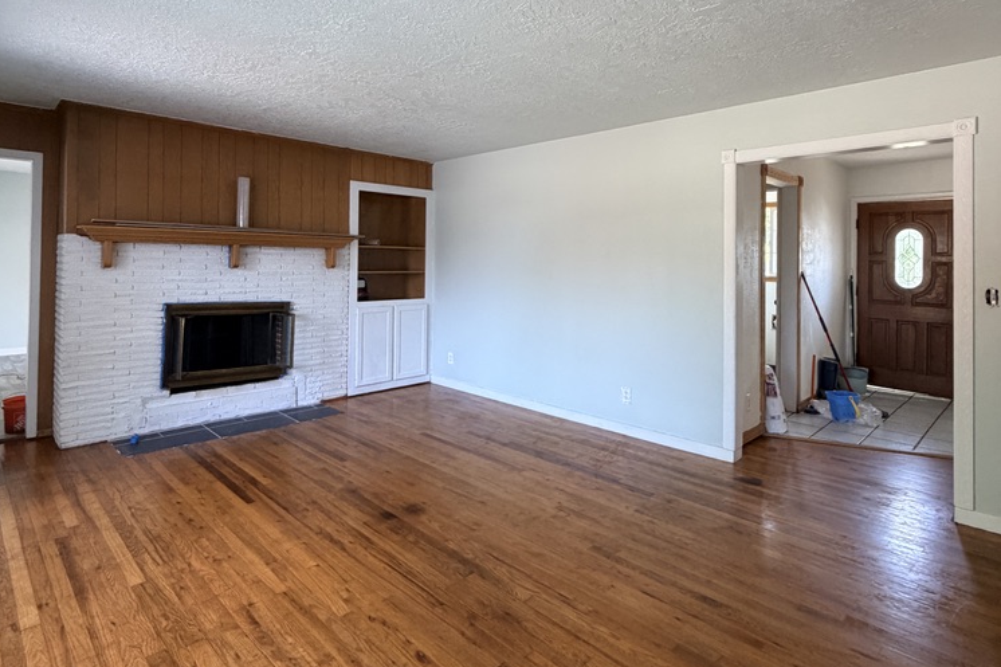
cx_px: 490
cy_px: 256
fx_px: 556
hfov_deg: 84.0
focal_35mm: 20
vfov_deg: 61.2
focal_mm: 2.22
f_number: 2.2
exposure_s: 1/105
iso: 320
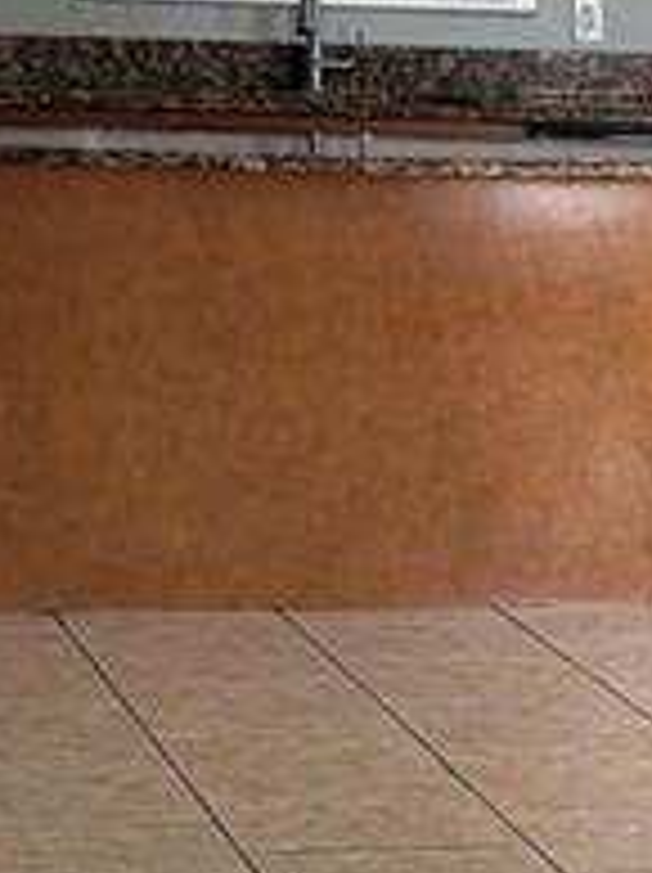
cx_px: 890
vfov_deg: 12.0
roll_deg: -2.3
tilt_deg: -14.1
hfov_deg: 9.0
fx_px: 4052
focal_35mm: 161
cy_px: 1017
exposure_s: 1/122
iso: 80
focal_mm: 5.96
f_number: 1.6
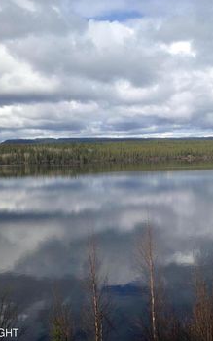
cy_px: 167
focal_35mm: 50
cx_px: 167
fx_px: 464
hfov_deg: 25.5
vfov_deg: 40.3
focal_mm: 4.12
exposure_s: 1/1869
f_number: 2.4
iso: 50
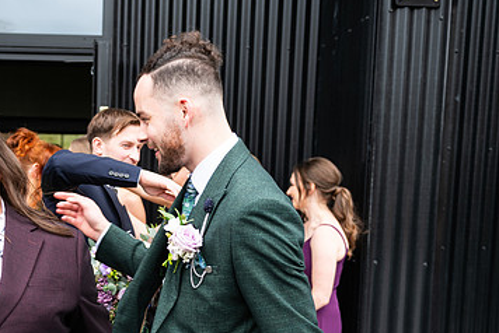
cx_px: 109
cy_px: 264
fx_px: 791
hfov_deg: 34.1
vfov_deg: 23.5
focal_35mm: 57
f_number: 3.5
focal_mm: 35
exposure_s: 1/200
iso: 125
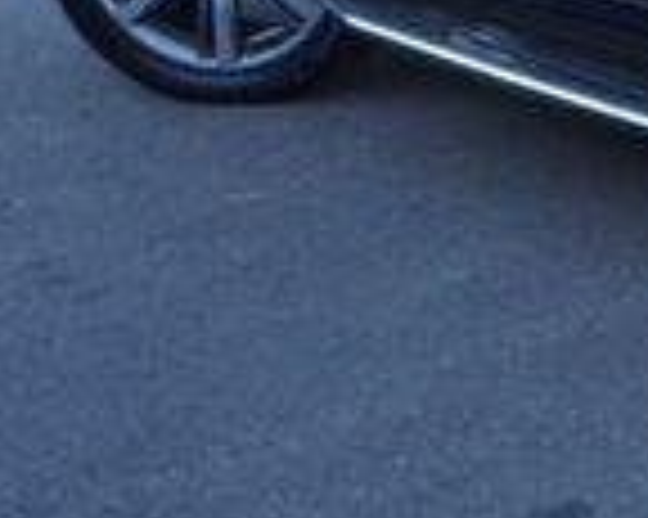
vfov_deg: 11.9
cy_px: -180
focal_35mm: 125
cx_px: 1220
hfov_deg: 13.6
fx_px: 2396
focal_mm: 20
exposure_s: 1/60
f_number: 4
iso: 200
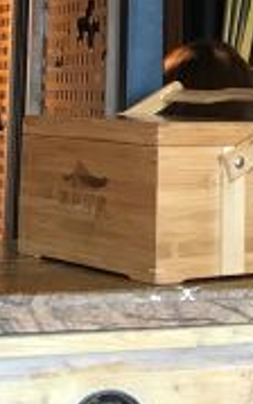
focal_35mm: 116
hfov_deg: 11.3
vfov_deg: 16.9
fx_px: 1279
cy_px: -133
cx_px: 139
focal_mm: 3.99
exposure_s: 1/17
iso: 50
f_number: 1.8
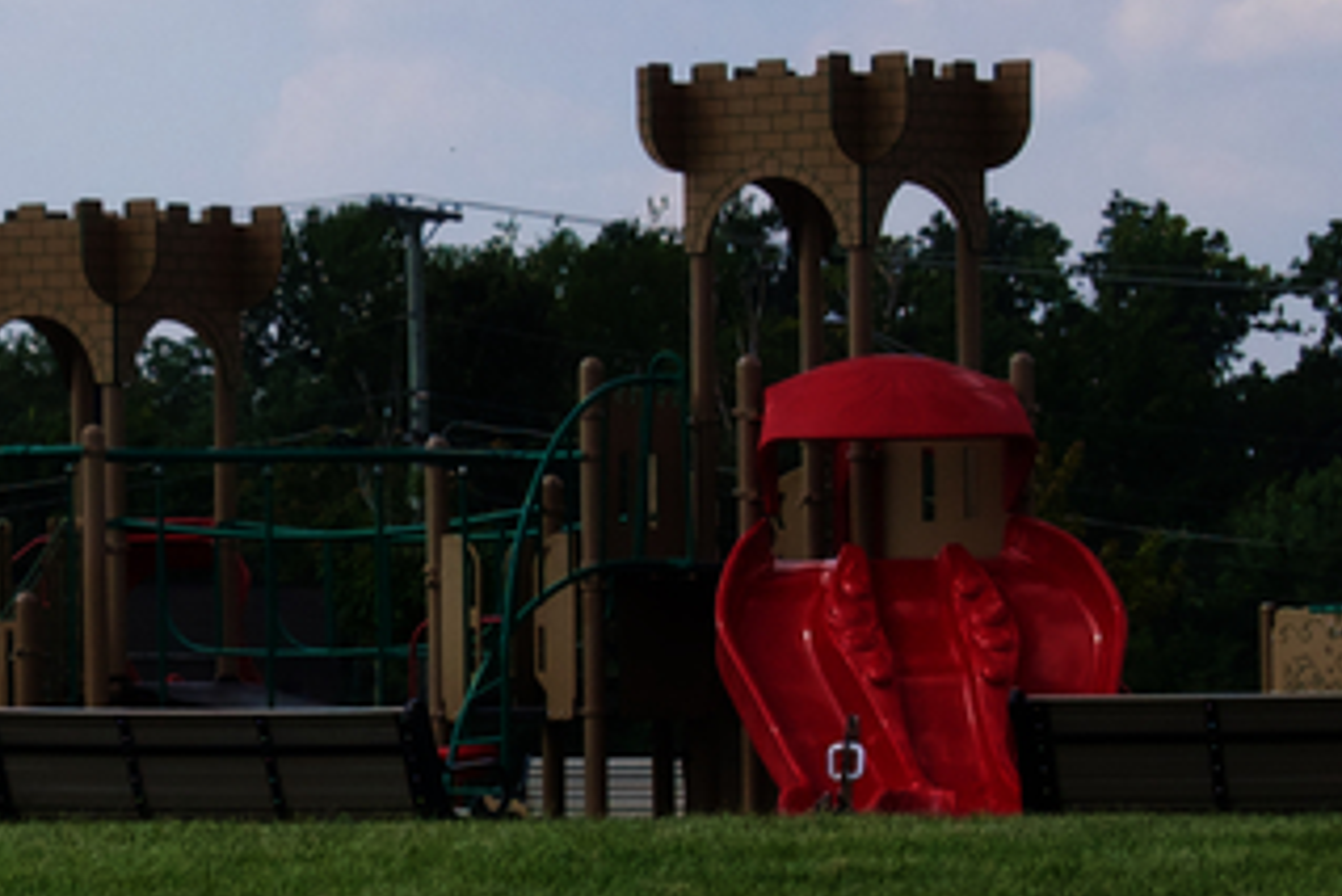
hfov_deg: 5.9
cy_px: 581
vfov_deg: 3.9
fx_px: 13052
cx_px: 0
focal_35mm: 350
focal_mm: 25.6
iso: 160
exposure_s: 1/500
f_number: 5.3
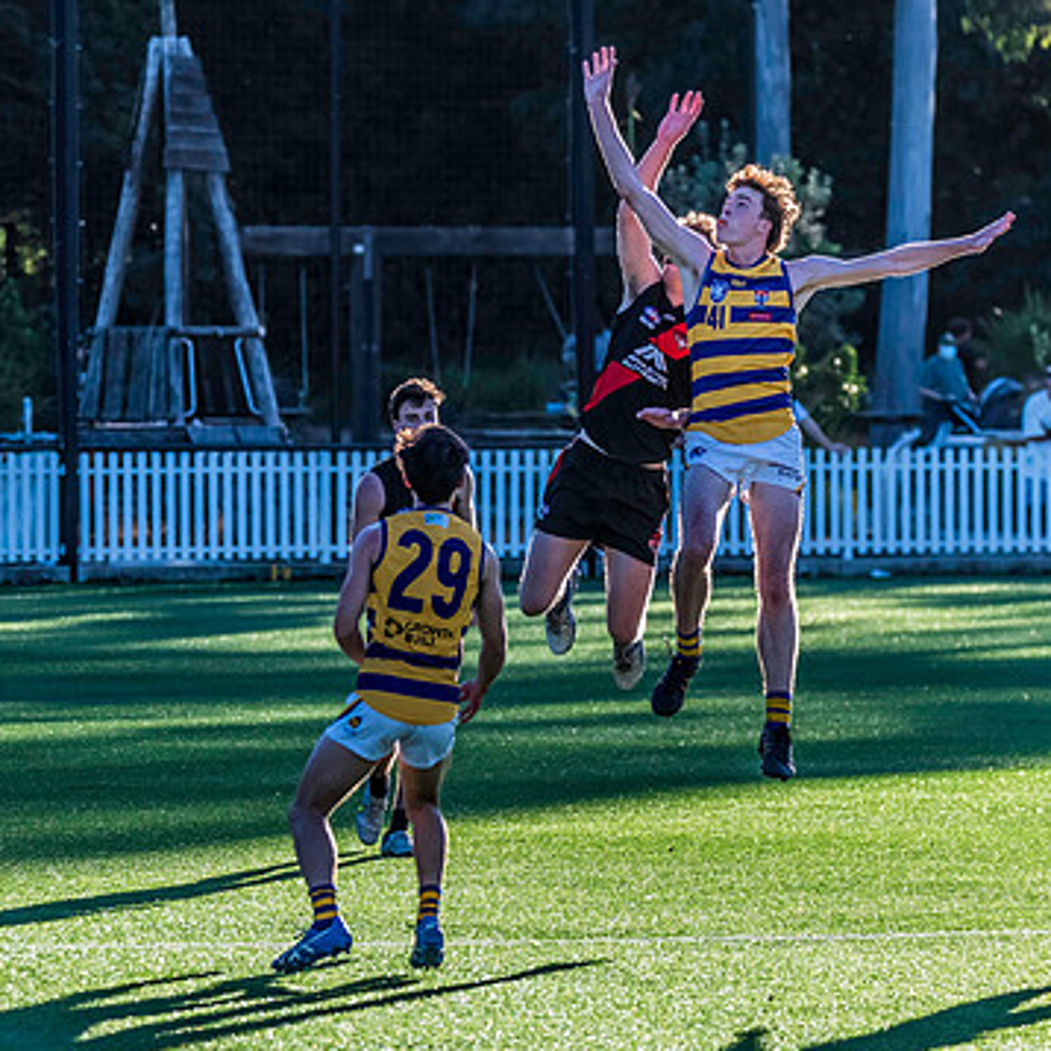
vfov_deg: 4.3
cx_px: 335
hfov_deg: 4.3
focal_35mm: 405
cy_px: 424
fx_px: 13912
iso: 800
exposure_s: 1/1600
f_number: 5.3
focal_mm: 240
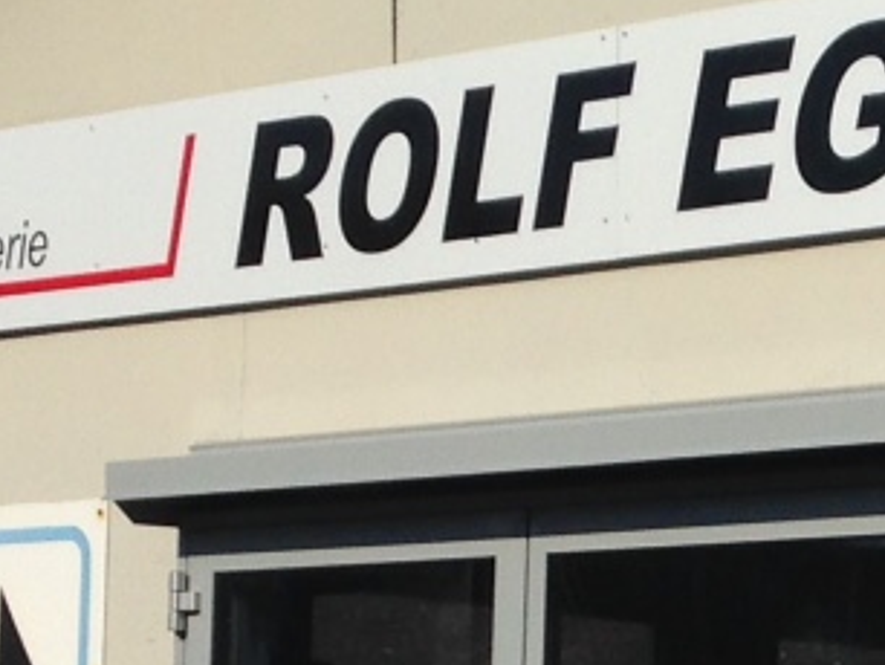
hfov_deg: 11.0
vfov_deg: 8.3
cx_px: 1030
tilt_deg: +0.4
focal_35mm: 176
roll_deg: -1.7
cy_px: 885
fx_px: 4503
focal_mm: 4.12
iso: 50
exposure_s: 1/4525
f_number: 2.4
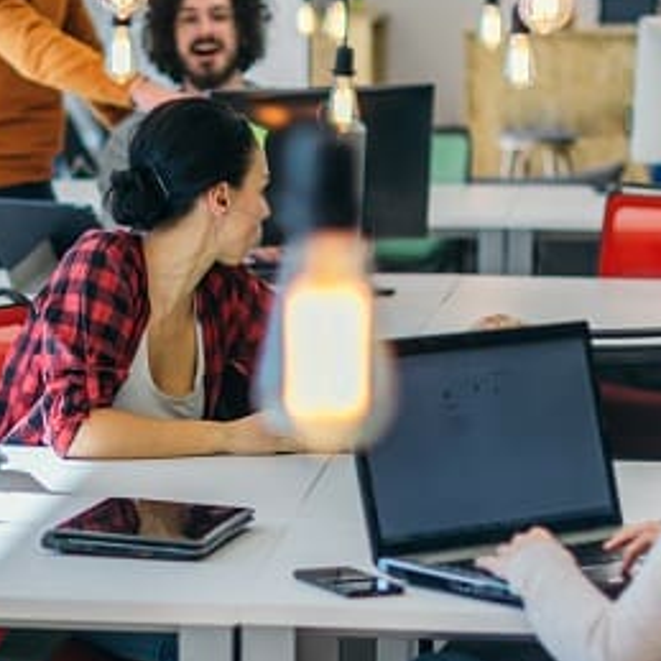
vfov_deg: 10.2
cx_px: 115
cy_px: 508
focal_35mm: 171
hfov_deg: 10.2
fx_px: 3694
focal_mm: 50
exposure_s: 1/250
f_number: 1.7
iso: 100
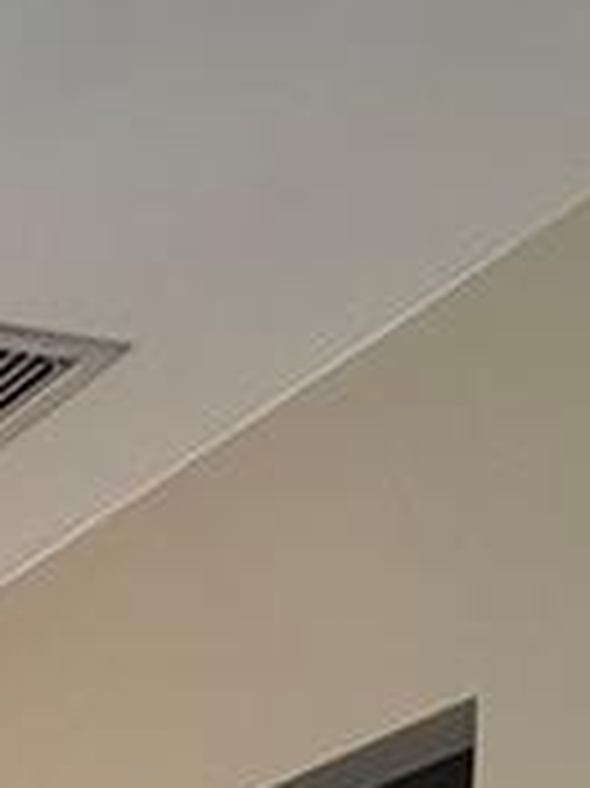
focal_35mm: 96
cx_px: -797
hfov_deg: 12.4
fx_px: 2184
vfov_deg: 14.1
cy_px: 1882
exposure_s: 1/120
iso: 160
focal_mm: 2.22
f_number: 2.2
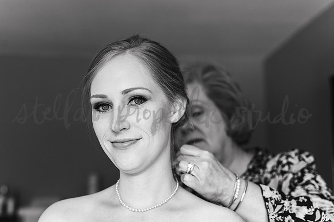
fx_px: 464
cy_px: 111
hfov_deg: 39.6
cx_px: 167
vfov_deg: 27.0
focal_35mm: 50
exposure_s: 1/160
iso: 500
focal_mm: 50
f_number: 3.2
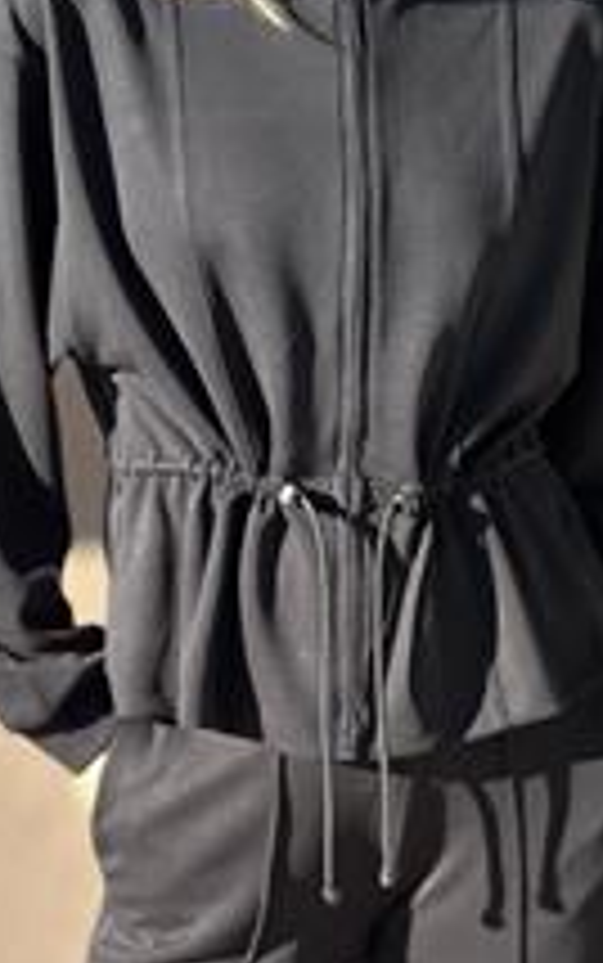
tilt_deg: -19.4
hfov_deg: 13.4
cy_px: 758
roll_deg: +0.3
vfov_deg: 21.0
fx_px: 2573
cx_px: 310
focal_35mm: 98
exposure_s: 1/1041
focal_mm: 6.86
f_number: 1.78
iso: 80
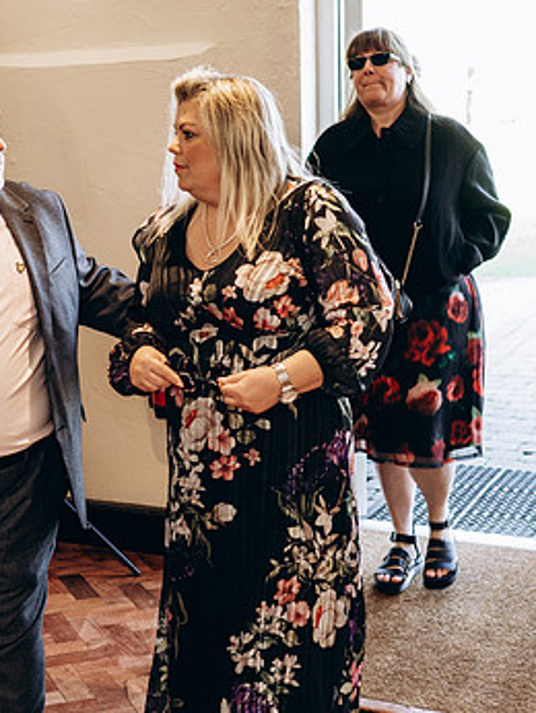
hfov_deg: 20.4
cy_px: 328
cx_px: 71
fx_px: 1464
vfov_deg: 27.4
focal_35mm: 71
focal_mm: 35
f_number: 2.5
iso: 500
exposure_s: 1/125
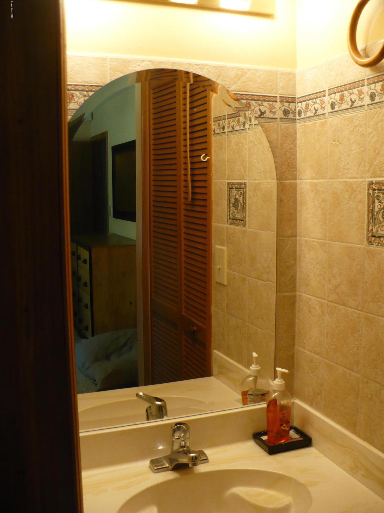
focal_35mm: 37
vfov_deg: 50.1
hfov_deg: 38.7
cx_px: 192
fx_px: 547
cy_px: 256
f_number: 2.8
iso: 200
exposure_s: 1/20
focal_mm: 6.1
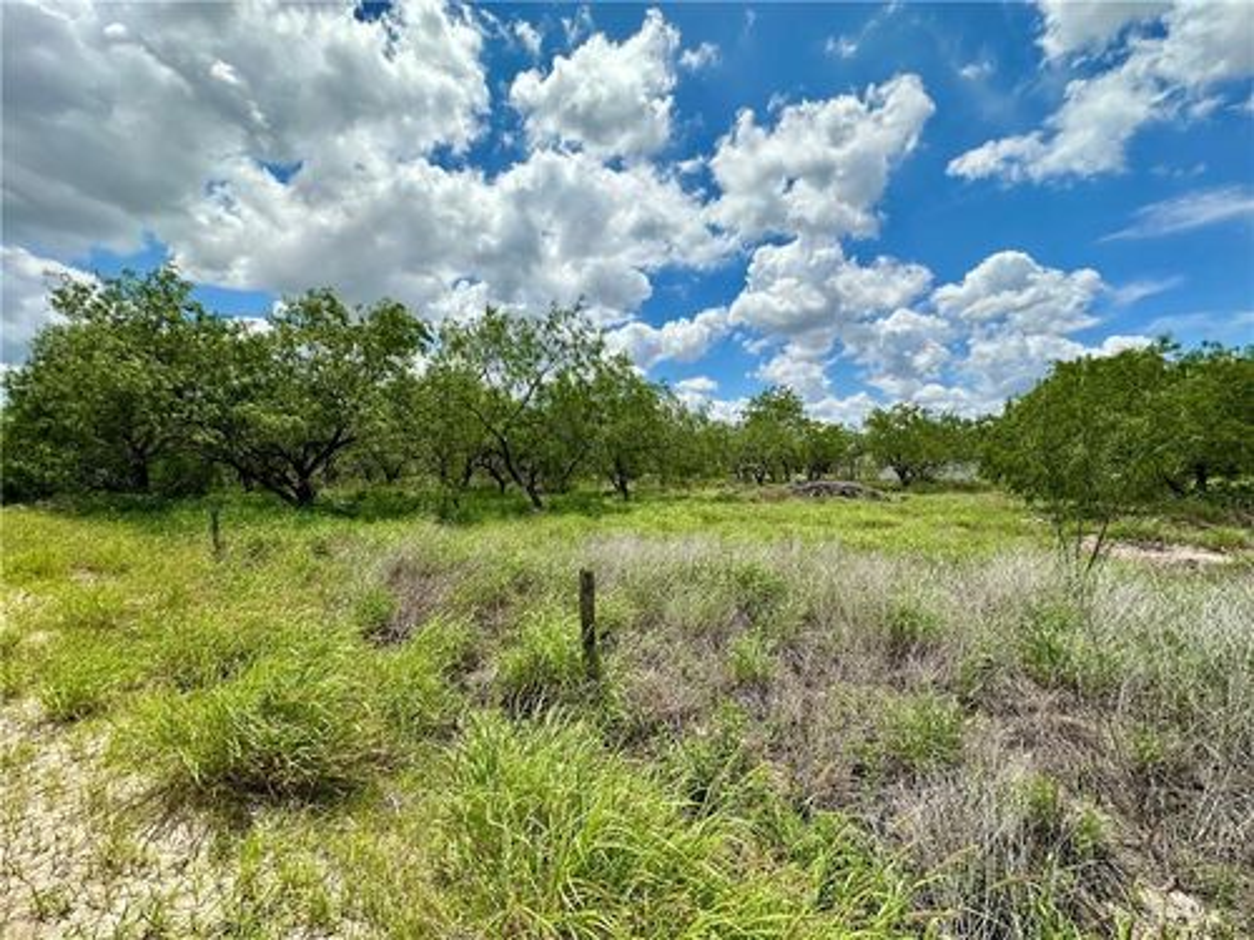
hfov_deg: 102.1
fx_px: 507
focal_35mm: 14
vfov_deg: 85.7
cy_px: 470
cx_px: 627
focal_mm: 2.22
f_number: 2.2
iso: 50
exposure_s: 1/3040
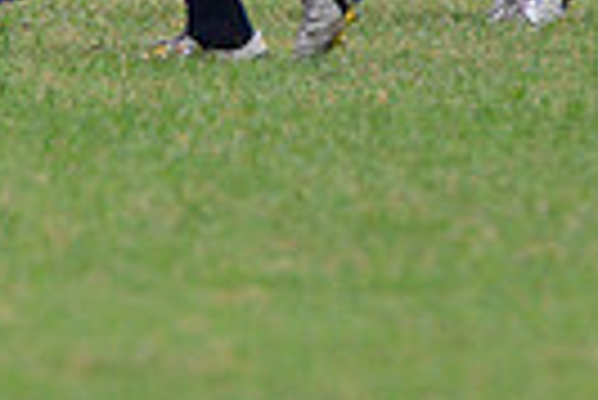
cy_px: -429
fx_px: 20337
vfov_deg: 1.1
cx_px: -270
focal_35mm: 1223
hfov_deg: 1.7
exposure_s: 1/500
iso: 3200
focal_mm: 280
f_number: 4
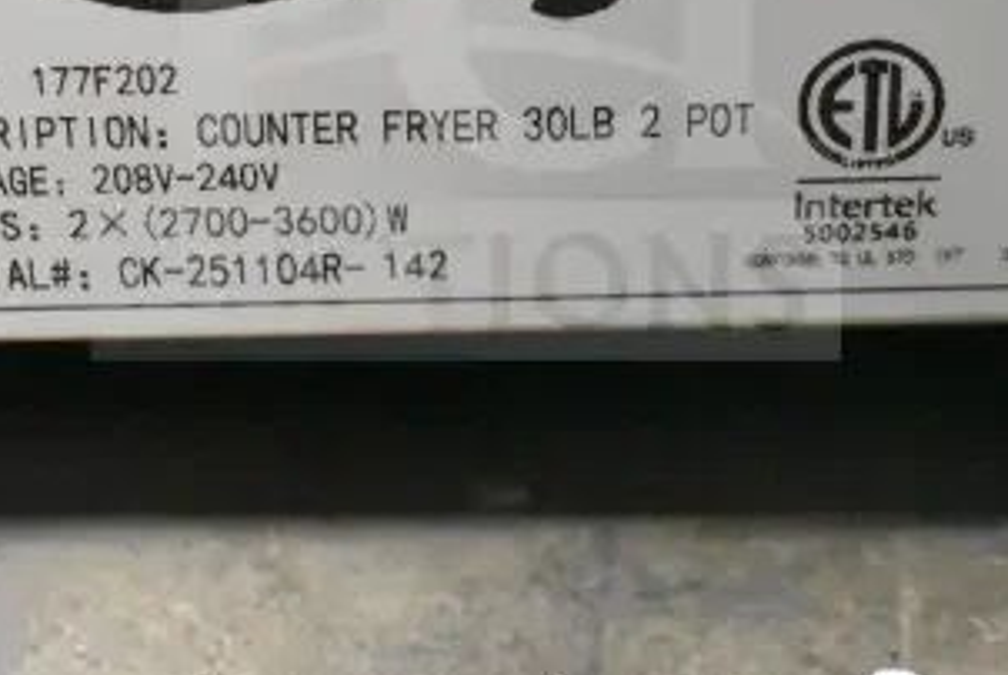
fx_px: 2887
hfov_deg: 19.8
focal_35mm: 103
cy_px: 95
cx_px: 464
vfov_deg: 13.2
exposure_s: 1/50
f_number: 4.5
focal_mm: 34
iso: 16000
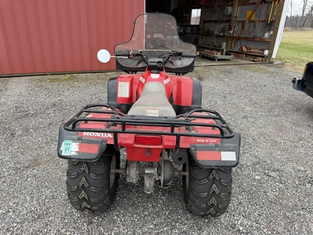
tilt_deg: -21.5
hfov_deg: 71.6
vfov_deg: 56.8
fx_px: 217
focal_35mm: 24
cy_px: 118
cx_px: 156
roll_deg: +1.0
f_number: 1.78
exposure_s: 1/898
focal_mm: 6.76
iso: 80
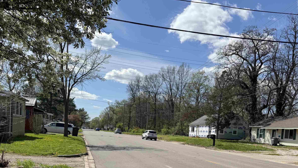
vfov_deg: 33.3
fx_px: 269
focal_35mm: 34
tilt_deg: -2.7
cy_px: 143
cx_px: 142
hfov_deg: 58.0
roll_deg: -2.9
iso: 80
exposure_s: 1/5348
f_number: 1.78
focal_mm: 6.76
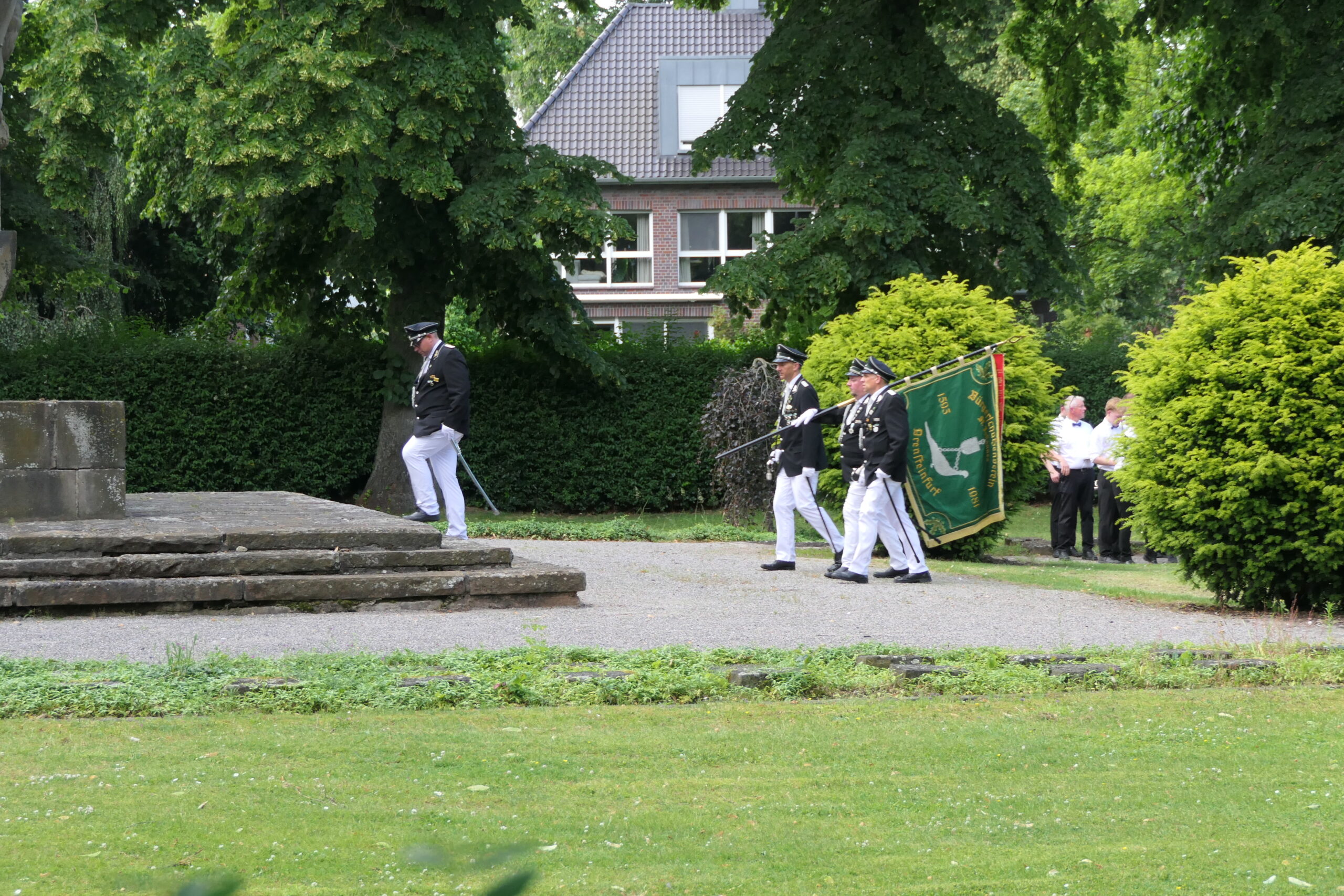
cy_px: 448
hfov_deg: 22.6
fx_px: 3360
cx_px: 672
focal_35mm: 90
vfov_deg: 15.2
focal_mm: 33
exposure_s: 1/125
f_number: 4.1
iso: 500
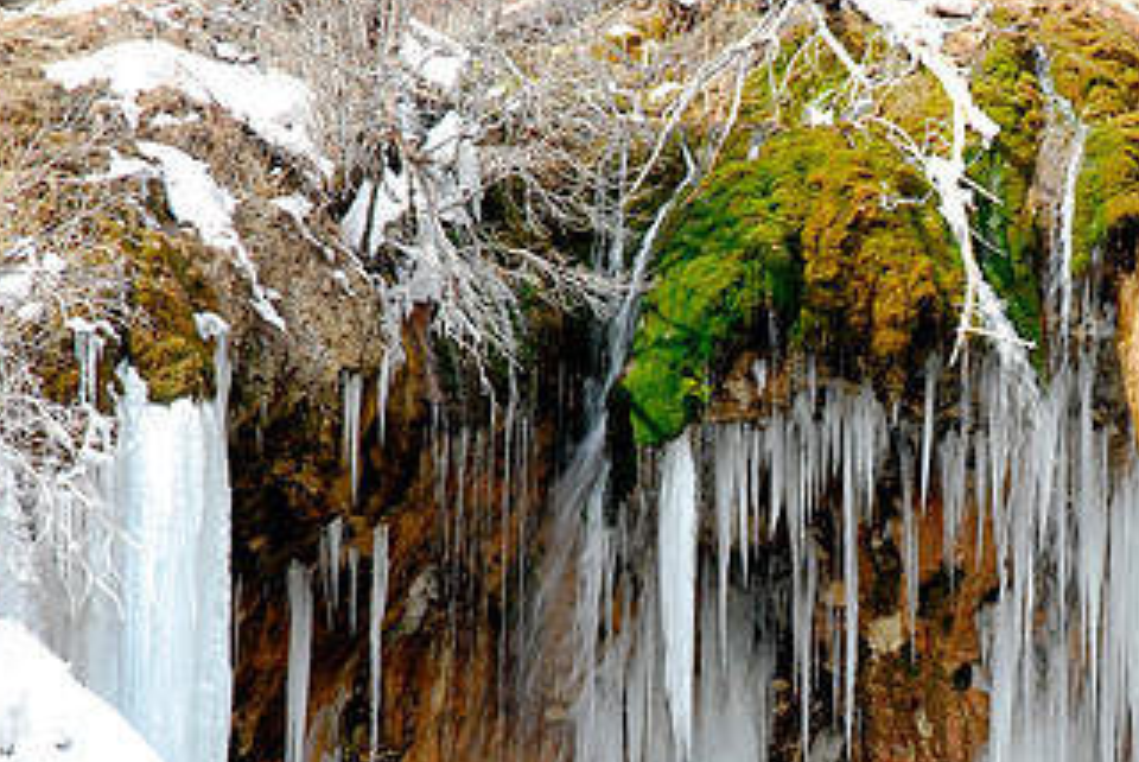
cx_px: 1007
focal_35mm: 163
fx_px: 5162
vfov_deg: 8.4
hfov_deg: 12.5
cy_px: 609
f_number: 8
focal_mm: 60
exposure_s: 1/40
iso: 100
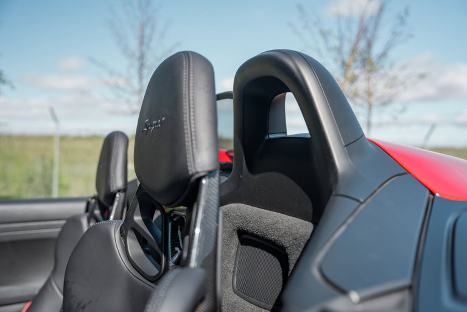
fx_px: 415
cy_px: 156
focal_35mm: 32
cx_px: 234
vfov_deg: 41.1
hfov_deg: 58.7
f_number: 2.8
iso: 125
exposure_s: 1/500
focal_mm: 32
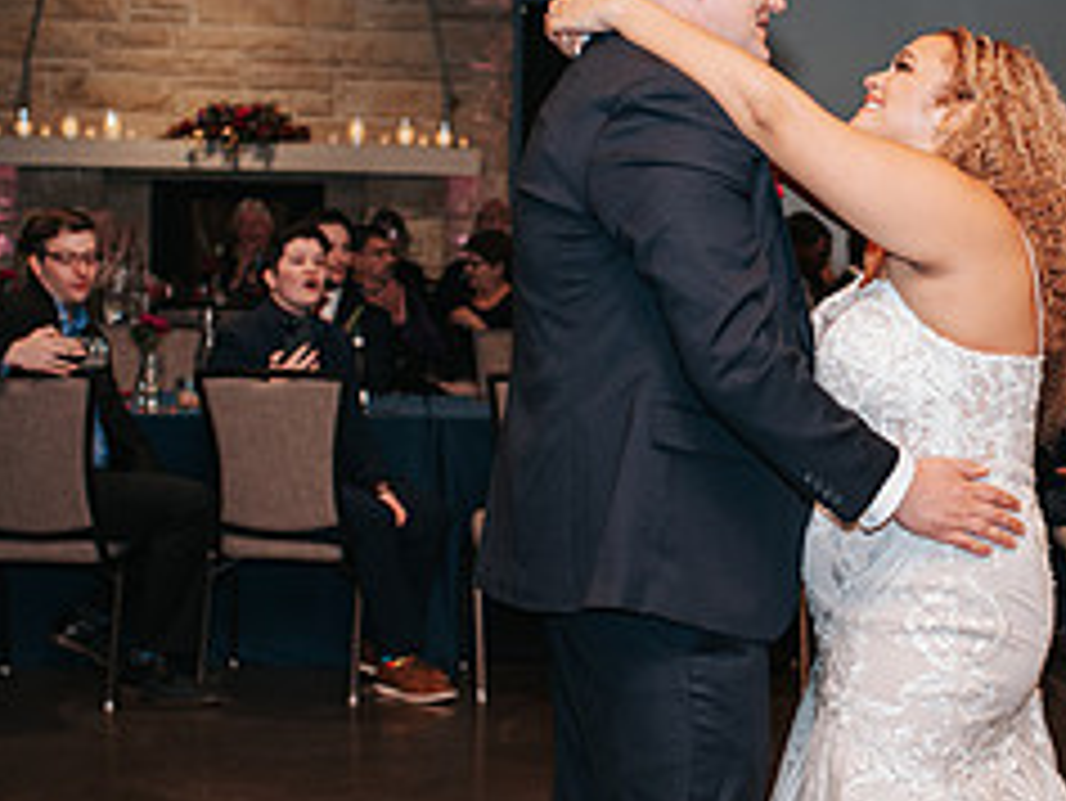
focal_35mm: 88
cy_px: 365
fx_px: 2711
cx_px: 914
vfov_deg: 16.8
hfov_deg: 21.8
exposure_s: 1/200
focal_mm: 35
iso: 1000
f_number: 2.8
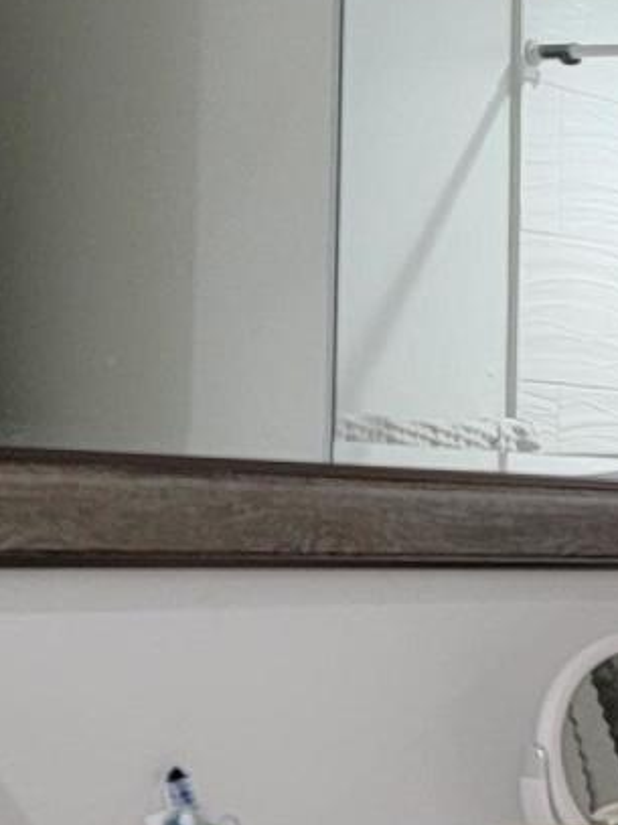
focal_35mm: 118
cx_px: 999
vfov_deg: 16.7
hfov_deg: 11.8
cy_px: 507
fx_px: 2810
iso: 250
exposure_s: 1/59
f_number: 1.8
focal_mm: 6.7
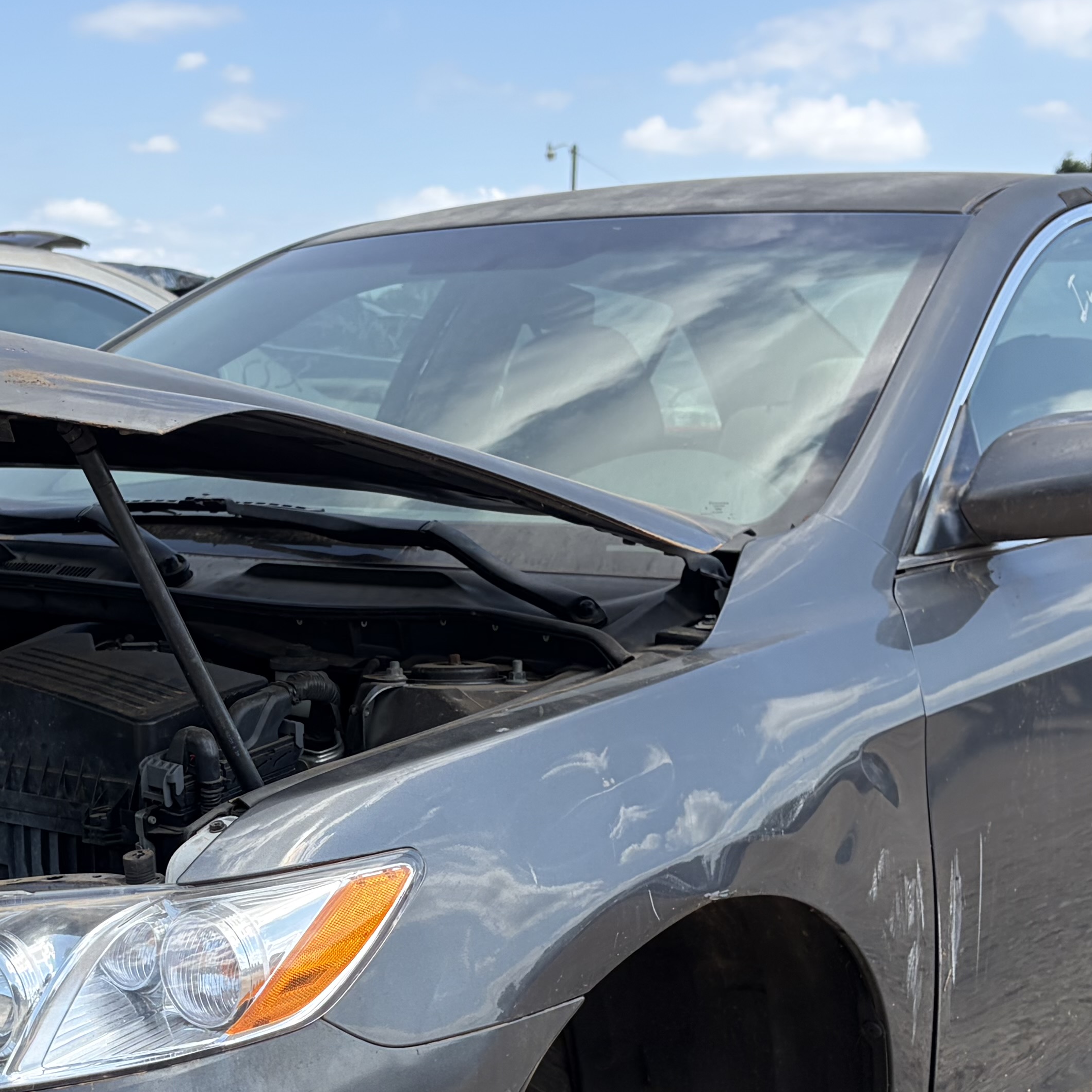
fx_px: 2213
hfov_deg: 27.5
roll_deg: -0.1
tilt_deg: -8.4
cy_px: 814
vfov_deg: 27.4
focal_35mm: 62
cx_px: 317
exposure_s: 1/1451
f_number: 1.6
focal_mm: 5.96
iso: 50
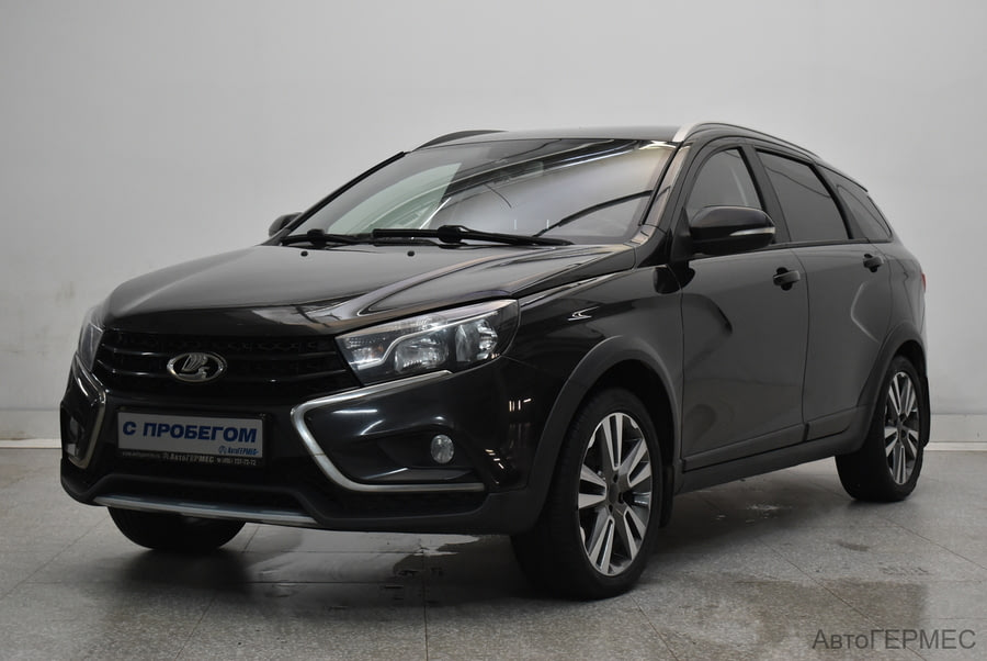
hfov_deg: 33.4
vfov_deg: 22.7
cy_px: 330
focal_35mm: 60
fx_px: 1647
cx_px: 494
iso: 1400
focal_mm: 40
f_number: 5
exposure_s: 1/125
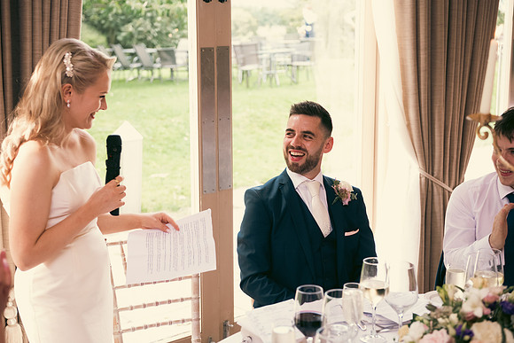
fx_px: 800
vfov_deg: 24.2
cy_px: 172
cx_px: 257
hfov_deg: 35.6
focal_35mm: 56
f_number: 3.5
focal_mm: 56
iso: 640
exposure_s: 1/160
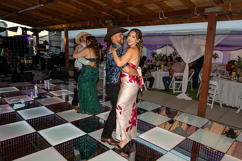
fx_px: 175
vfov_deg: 49.6
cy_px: 80
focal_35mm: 26
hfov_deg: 69.4
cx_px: 122
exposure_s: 1/125
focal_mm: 24
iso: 50
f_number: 3.2
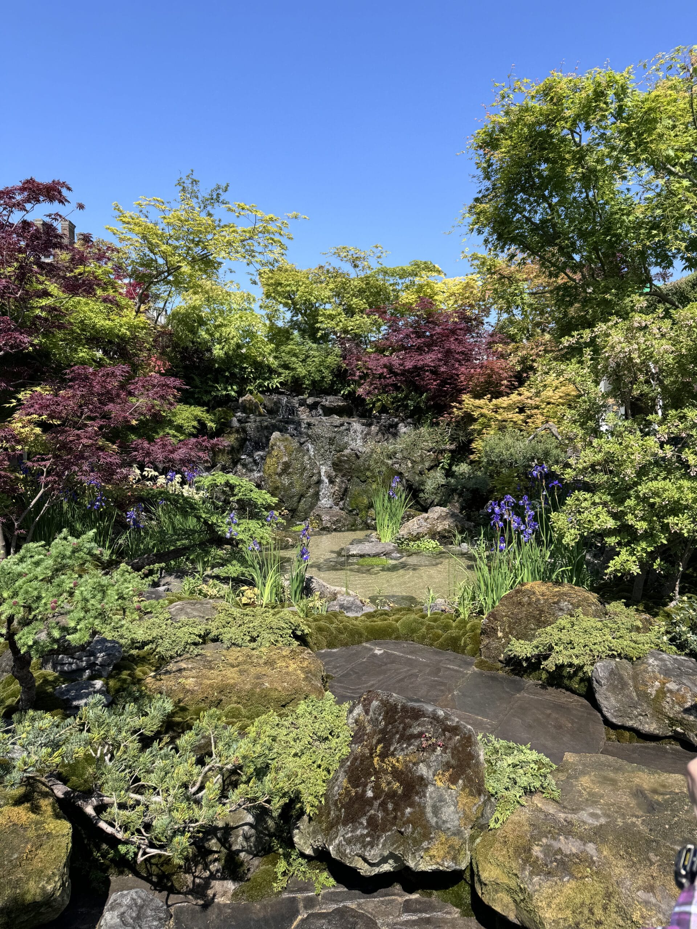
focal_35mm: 24
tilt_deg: -4.0
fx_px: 644
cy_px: 464
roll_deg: -0.9
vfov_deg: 71.6
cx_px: 348
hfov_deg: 56.8
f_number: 1.78
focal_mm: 6.76
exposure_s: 1/2105
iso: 80
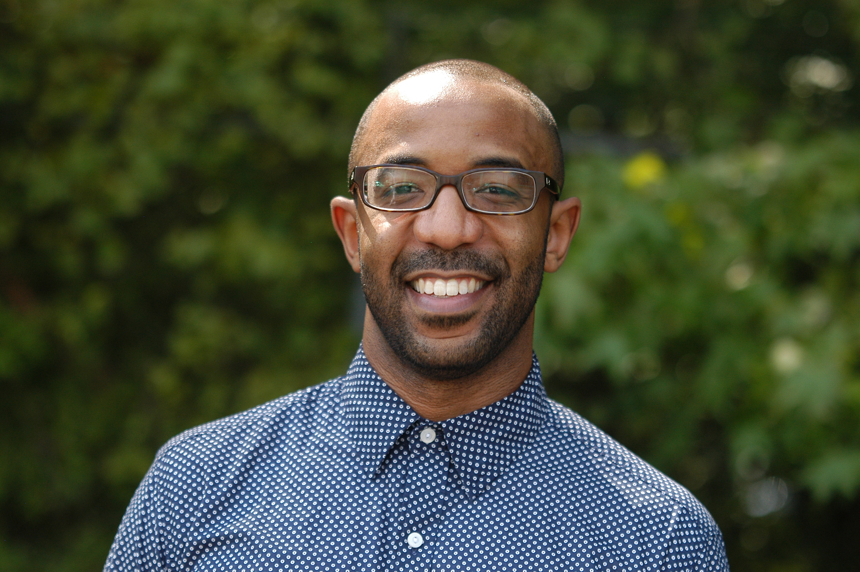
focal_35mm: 117
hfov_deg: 17.5
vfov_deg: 11.7
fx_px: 2792
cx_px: 430
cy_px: 286
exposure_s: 1/1000
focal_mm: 78
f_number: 2.8
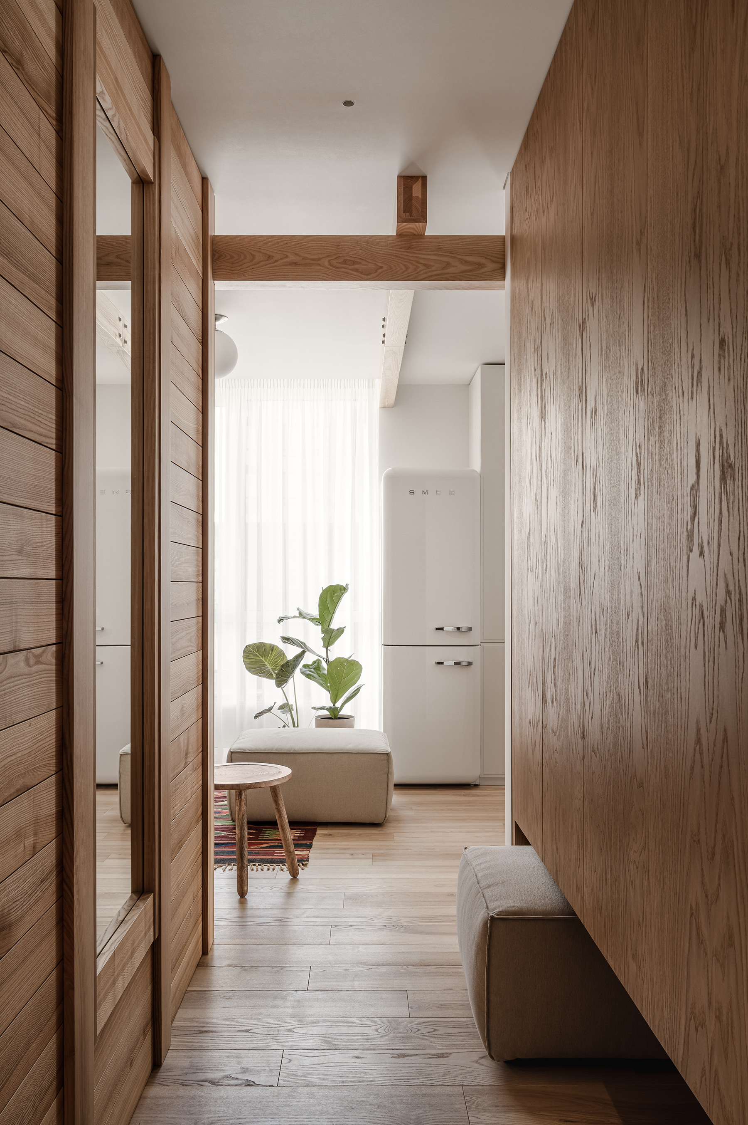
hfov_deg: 44.2
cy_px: 562
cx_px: 374
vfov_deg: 62.8
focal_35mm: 30
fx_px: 921
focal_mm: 29.5
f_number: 13
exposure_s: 1/15
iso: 160
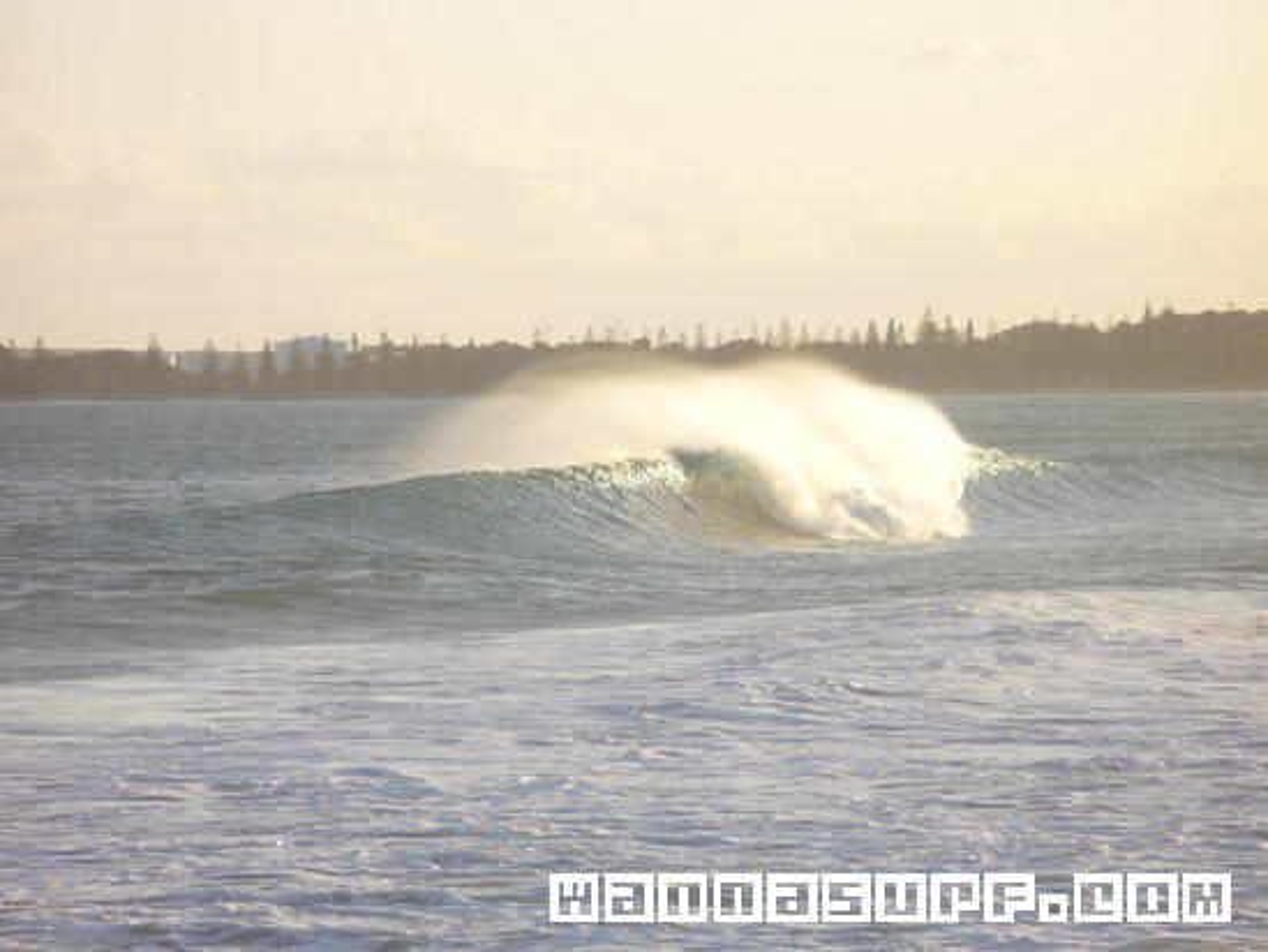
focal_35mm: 222
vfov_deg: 6.7
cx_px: 634
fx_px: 8134
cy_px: 476
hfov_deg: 8.9
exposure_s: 1/320
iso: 64
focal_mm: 36.6
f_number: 4.5
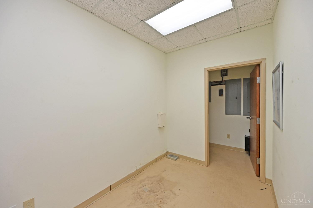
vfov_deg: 81.2
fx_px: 122
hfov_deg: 104.3
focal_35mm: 14
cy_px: 104
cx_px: 156
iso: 180
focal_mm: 14
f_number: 5.6
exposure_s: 1/125
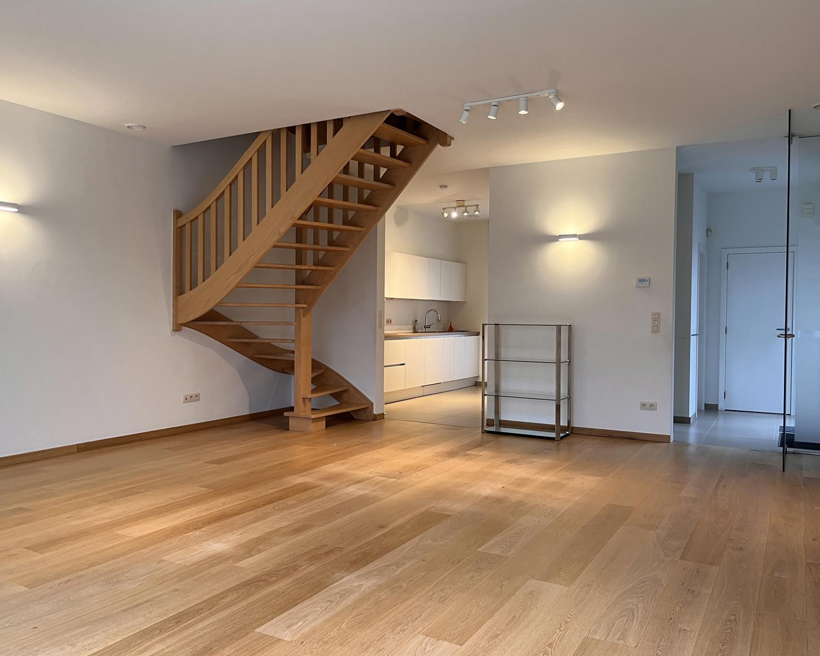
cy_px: 327
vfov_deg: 51.5
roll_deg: -0.5
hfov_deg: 62.2
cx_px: 398
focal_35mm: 28
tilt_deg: -1.7
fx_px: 680
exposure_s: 1/50
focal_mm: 5.1
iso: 100
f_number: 1.6
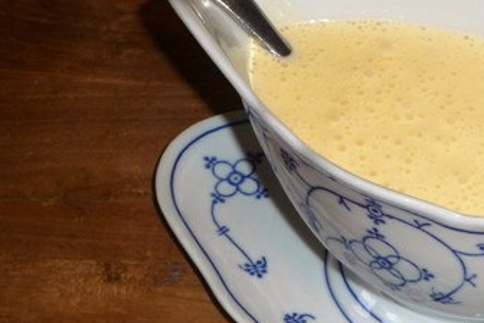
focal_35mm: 115
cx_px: 419
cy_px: 160
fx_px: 1546
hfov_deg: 17.6
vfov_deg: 11.9
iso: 100
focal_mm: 9.8
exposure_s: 1/30
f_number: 4.4
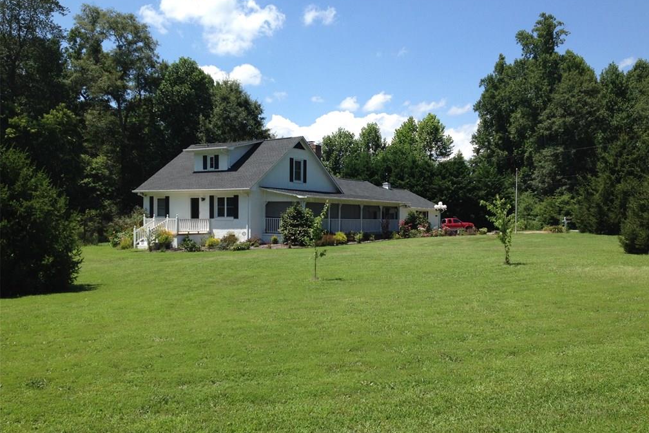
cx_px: 329
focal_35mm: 37
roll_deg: -2.2
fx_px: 667
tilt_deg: -3.5
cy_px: 228
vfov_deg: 36.0
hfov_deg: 51.9
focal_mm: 4.28
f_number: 2.4
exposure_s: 1/1453
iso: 50
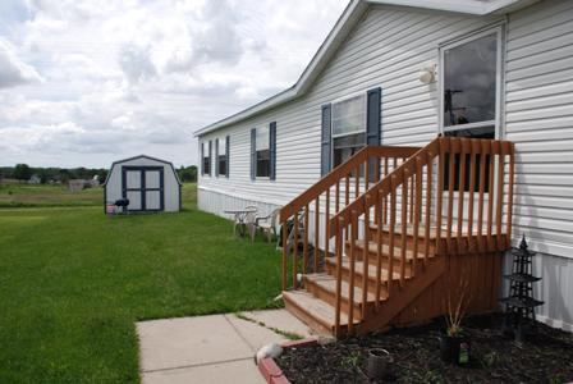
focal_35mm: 27
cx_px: 286
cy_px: 192
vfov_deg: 48.1
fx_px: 430
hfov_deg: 67.3
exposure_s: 1/200
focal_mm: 18
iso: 100
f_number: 7.1
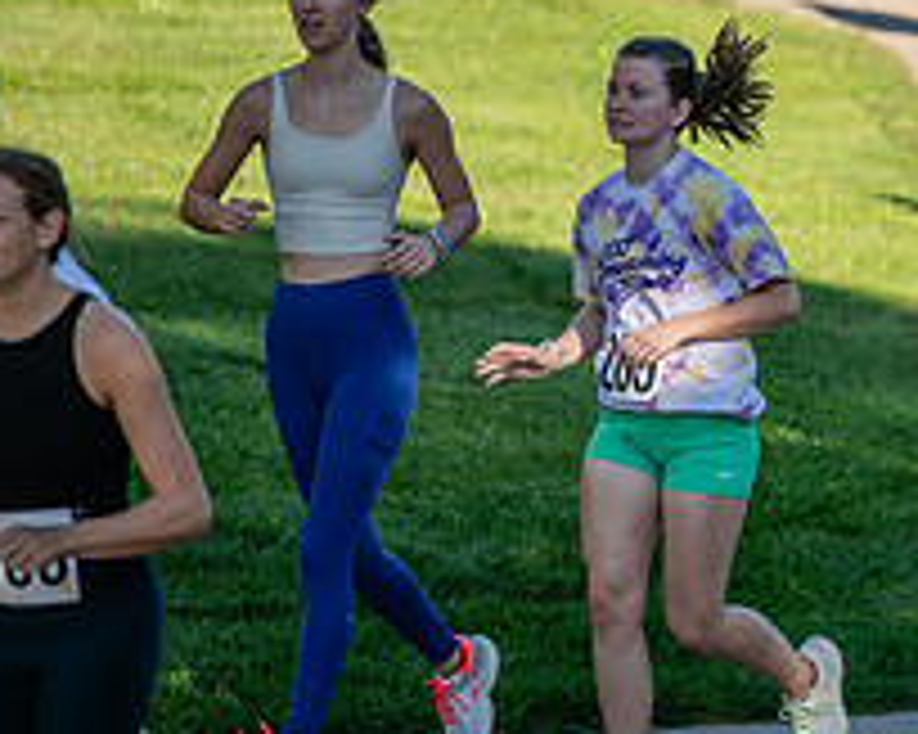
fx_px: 13795
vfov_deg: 3.0
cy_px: 164
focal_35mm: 508
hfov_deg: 3.8
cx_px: 1292
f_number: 4
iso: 80
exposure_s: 1/500
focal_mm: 190
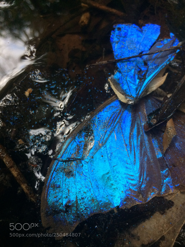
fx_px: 207
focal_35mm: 29
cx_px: 92
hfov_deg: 48.2
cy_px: 124
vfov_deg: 61.7
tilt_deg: -71.3
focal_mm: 4.15
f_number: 2.2
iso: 160
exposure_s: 1/30
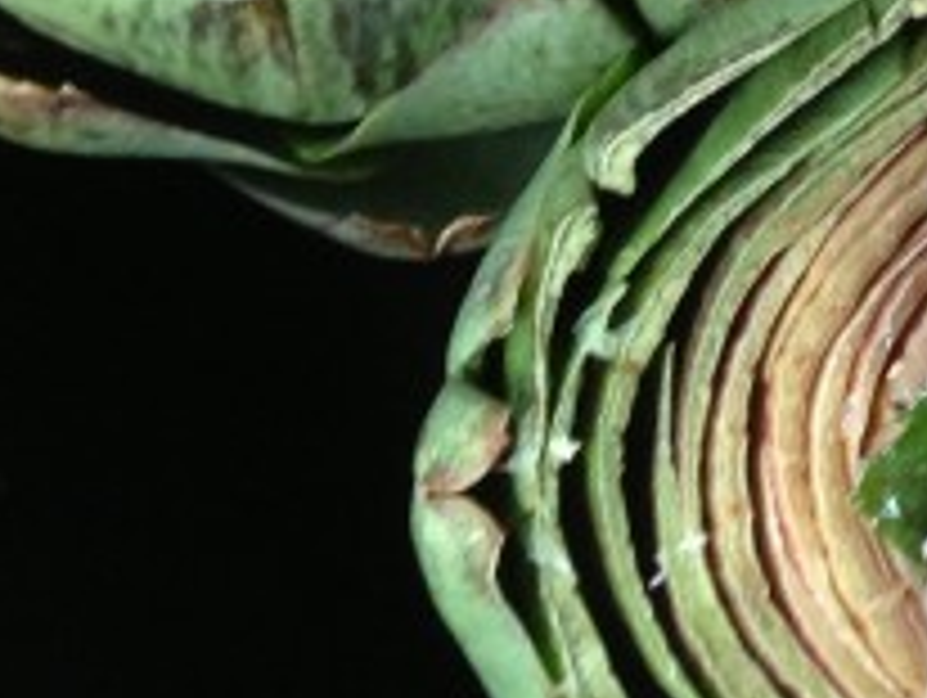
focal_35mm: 164
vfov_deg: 8.7
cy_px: -563
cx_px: 1274
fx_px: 4397
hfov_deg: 11.6
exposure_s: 1/20
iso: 160
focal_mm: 4.13
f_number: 2.4
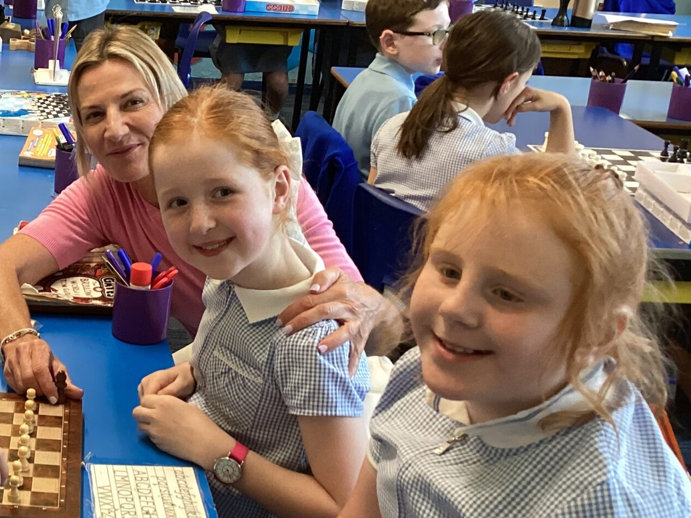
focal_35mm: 63
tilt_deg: -19.6
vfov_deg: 23.3
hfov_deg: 29.3
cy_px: 228
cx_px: 51
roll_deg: -2.7
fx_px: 1258
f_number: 2.4
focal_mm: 3.3
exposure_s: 1/50
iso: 200
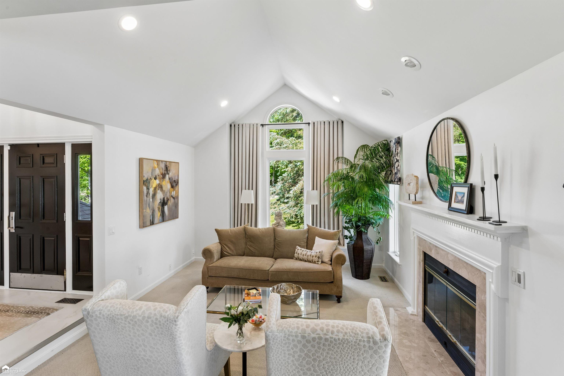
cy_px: 188
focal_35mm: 17
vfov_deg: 71.7
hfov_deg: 94.6
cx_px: 282
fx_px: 260
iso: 400
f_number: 13
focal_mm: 16.6
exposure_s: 1/8
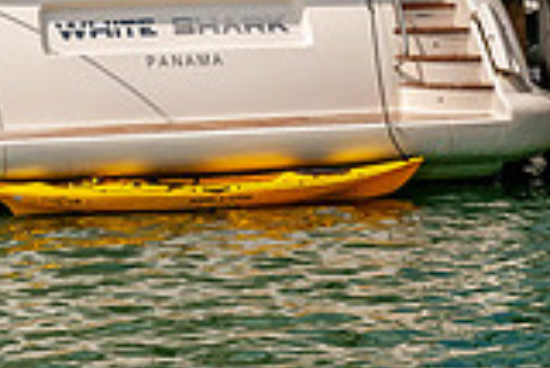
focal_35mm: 240
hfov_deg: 8.4
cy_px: -127
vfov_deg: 5.7
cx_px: -234
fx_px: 3670
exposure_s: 1/320
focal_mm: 44
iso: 100
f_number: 9
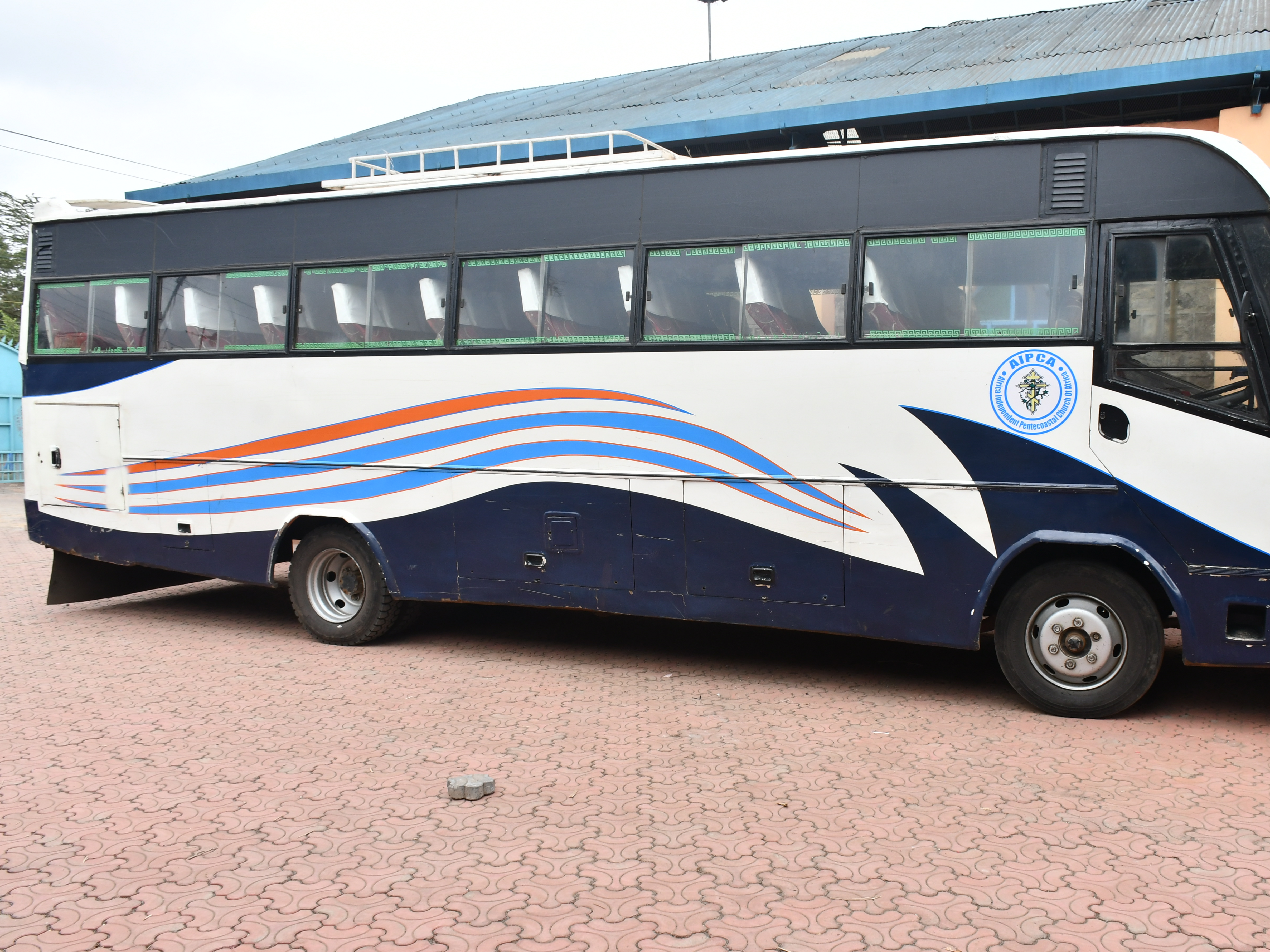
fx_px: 1101
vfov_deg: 46.8
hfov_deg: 59.7
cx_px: 728
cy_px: 472
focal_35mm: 30
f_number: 8
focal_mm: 18
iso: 320
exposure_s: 1/250
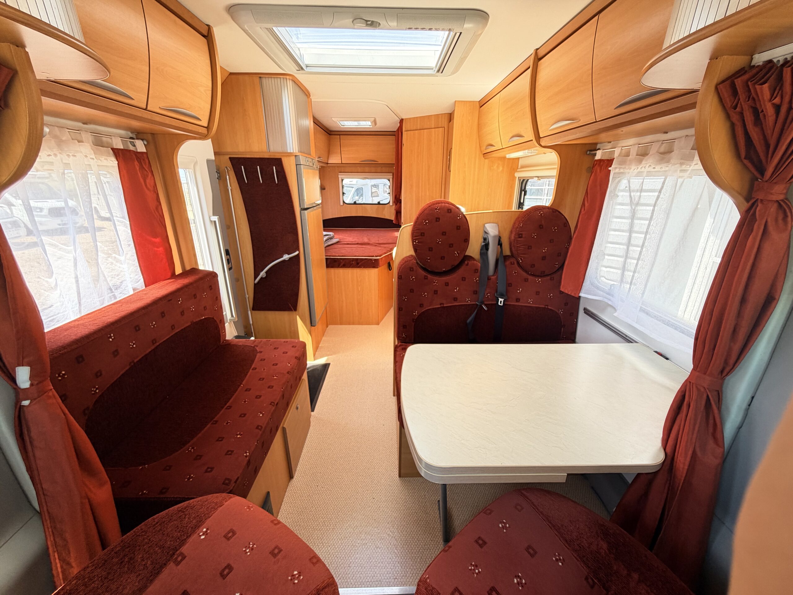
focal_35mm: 14
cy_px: 298
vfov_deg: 85.7
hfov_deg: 102.1
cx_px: 396
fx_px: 321
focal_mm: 2.22
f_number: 2.2
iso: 64
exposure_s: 1/121
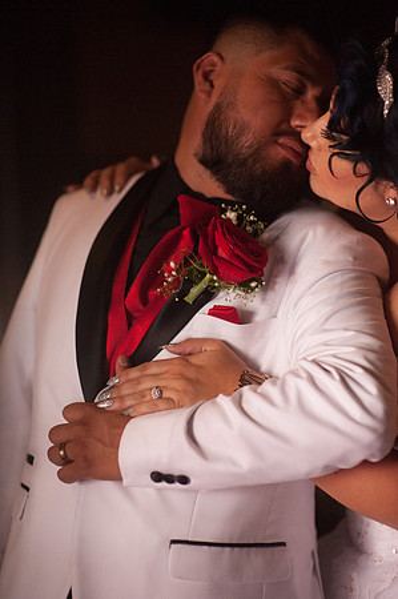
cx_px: 199
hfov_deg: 16.0
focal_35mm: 85
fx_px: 1413
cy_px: 300
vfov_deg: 23.9
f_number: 1.6
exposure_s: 1/1600
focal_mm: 85
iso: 4000
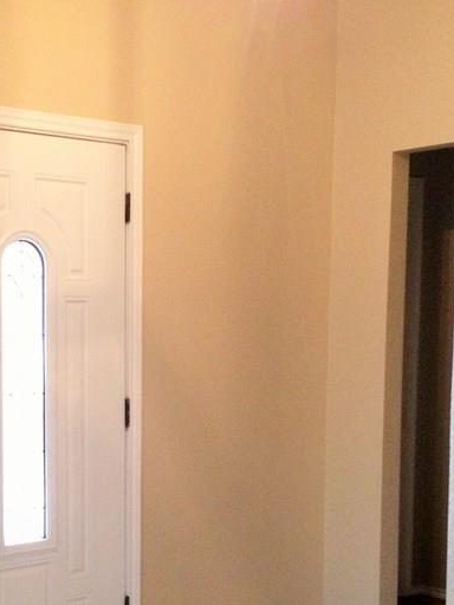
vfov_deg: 27.5
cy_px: 437
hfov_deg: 20.8
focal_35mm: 70
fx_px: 1224
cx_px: 99
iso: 200
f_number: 2.4
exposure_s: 1/20
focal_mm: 4.28
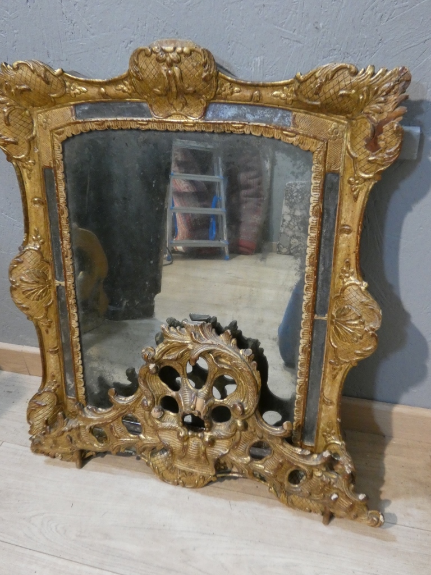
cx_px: 216
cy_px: 288
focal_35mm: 33
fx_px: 548
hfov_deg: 42.9
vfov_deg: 55.4
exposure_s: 1/80
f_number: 3.4
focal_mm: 6
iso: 800
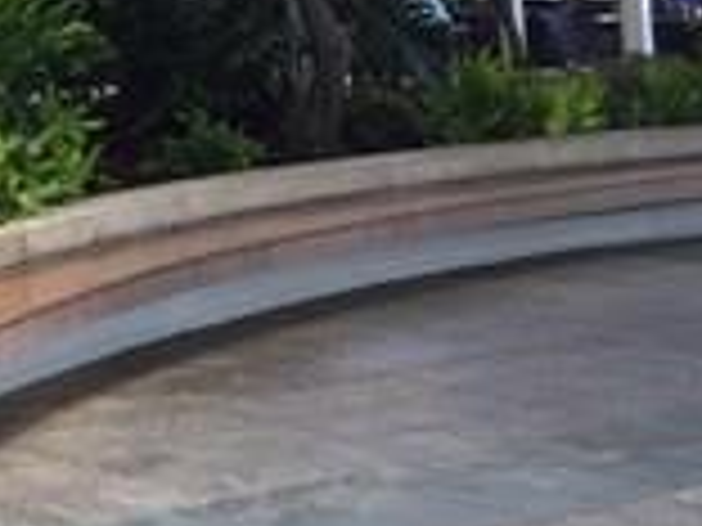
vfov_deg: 11.8
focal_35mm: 119
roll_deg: +1.8
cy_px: -288
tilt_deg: +7.4
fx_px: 2413
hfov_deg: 14.4
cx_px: -585
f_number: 2.2
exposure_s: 1/120
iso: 32
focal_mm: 4.15
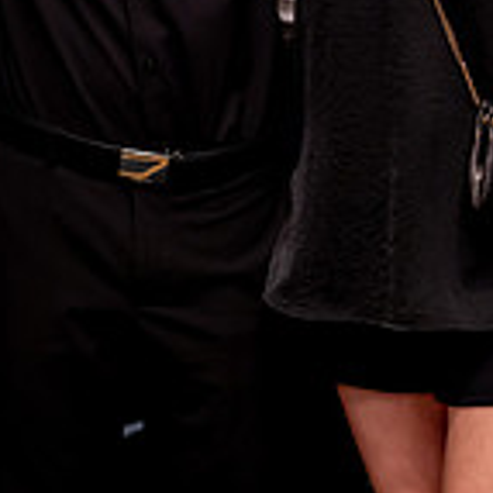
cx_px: 97
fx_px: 3094
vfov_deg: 9.0
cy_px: -83
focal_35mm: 192
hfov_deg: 9.1
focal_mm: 50
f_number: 1.2
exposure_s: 1/320
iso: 1000
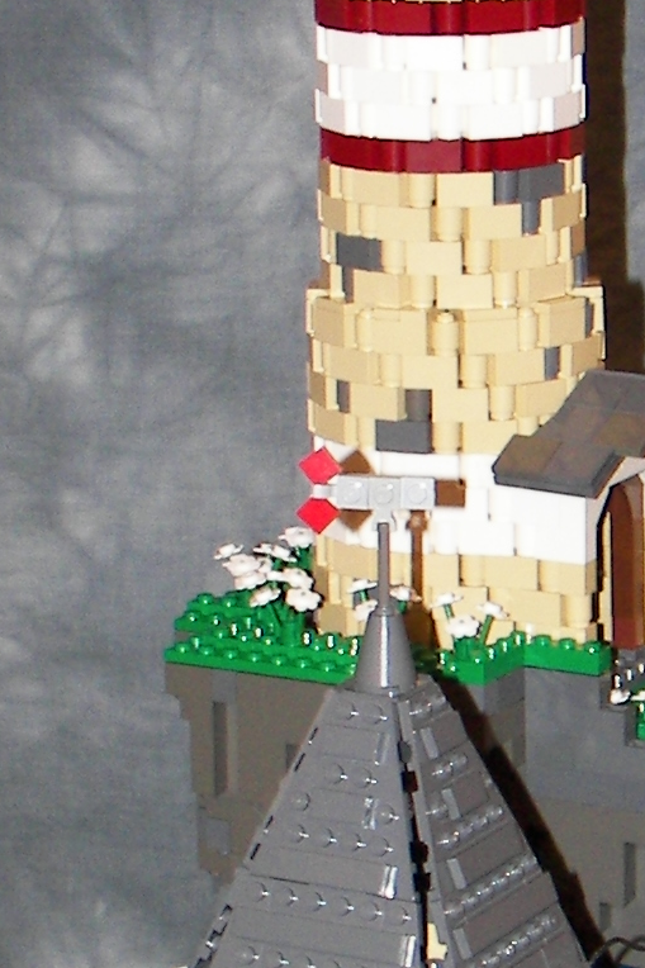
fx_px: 5028
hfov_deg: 7.3
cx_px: 479
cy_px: 589
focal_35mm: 187
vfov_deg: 11.0
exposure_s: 1/30
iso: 100
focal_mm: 8.7
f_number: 2.8
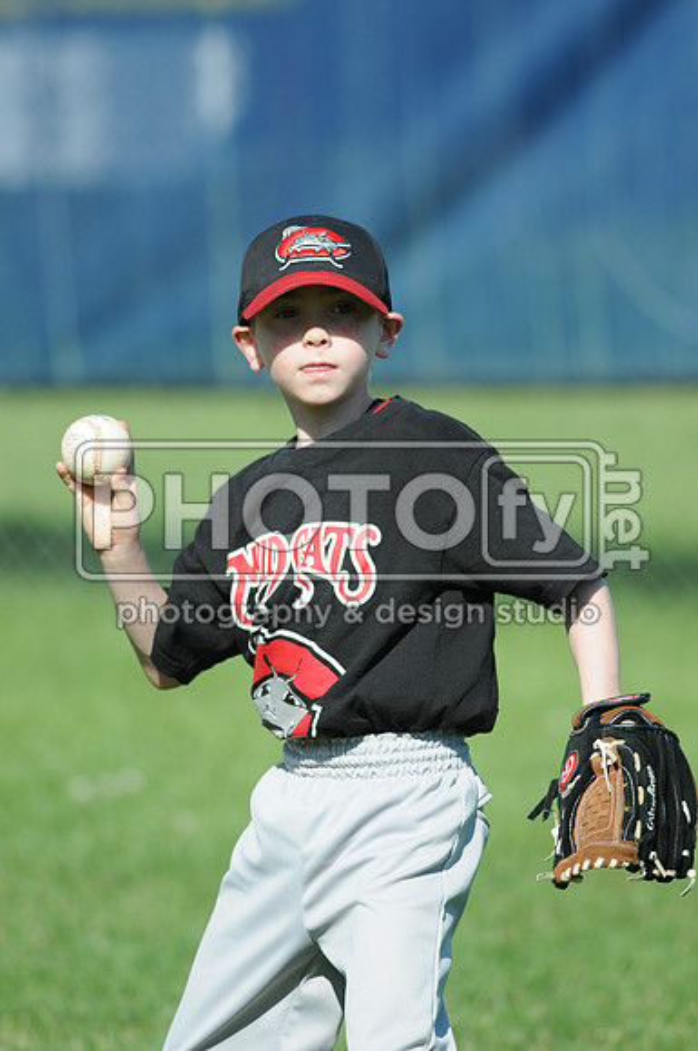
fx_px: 13126
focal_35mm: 450
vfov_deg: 4.6
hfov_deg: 3.0
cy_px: 526
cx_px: 349
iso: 200
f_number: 4
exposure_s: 1/1250
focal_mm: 300
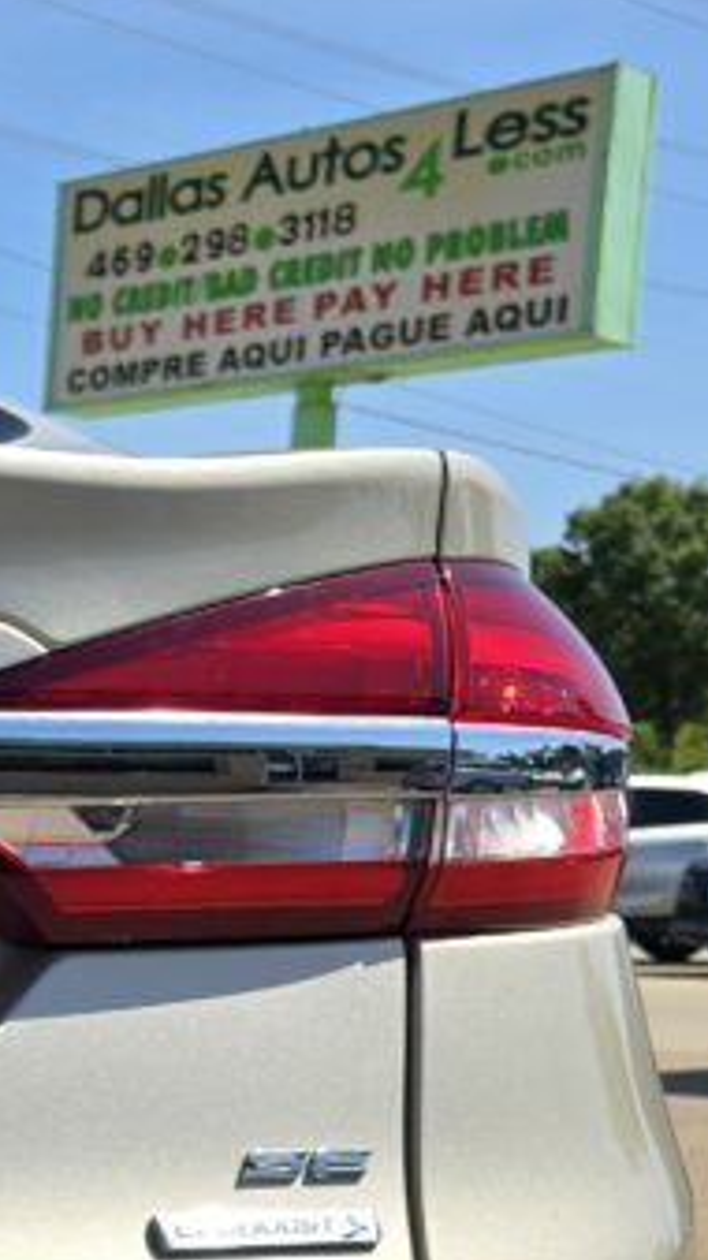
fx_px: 2538
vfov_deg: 26.8
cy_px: 1167
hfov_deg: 12.6
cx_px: -961
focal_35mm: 76
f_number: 1.7
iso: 12
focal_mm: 6.3
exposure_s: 1/841
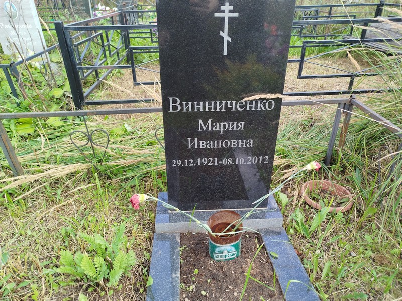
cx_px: 201
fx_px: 279
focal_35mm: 24
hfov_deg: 71.6
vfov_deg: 56.8
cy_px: 150
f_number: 1.7
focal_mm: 5.31
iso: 50
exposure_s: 1/158
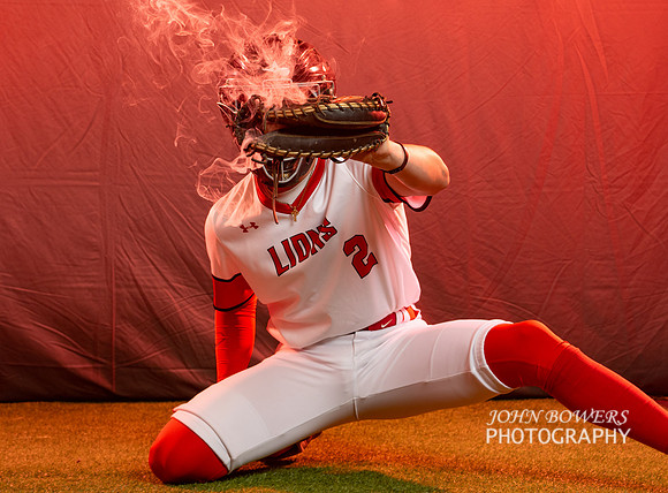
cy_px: 163
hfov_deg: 20.8
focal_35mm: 95
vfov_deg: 15.4
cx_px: 303
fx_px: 1815
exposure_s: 1/200
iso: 320
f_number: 6.3
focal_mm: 60
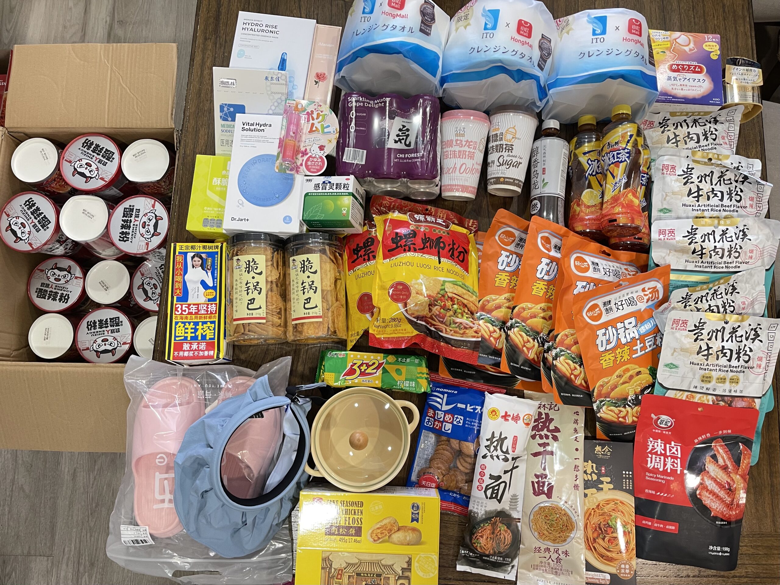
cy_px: 292
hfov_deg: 69.4
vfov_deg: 54.9
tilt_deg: -78.9
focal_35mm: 25
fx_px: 563
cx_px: 390
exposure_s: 1/60
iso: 200
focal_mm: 5.1
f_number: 1.6
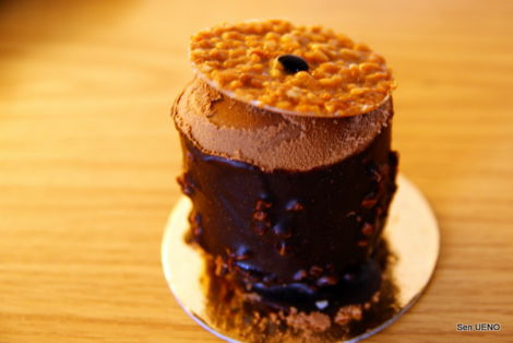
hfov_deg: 33.4
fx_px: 855
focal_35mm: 60
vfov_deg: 22.7
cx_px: 256
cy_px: 172
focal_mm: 40
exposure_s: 1/8
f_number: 2.8
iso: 400
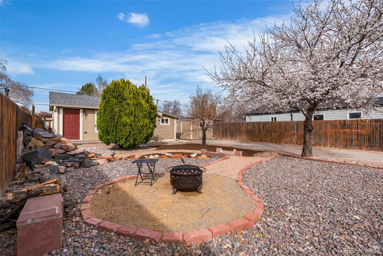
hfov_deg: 96.7
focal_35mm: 16
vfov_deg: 73.8
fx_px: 170
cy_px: 128
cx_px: 192
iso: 200
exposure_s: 1/500
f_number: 8
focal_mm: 16
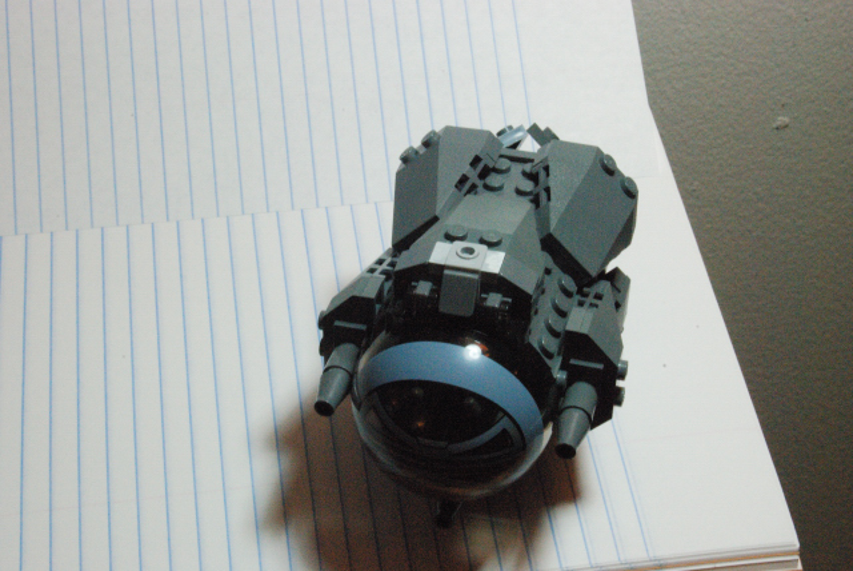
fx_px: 1957
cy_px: 286
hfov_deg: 24.6
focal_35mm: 82
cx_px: 426
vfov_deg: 16.6
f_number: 32
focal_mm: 55
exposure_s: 1/20
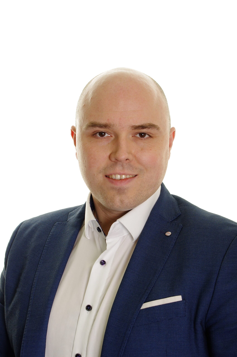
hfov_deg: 23.7
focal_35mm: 57
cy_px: 178
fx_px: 564
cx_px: 118
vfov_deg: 35.1
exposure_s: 1/160
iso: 200
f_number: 7.1
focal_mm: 37.5
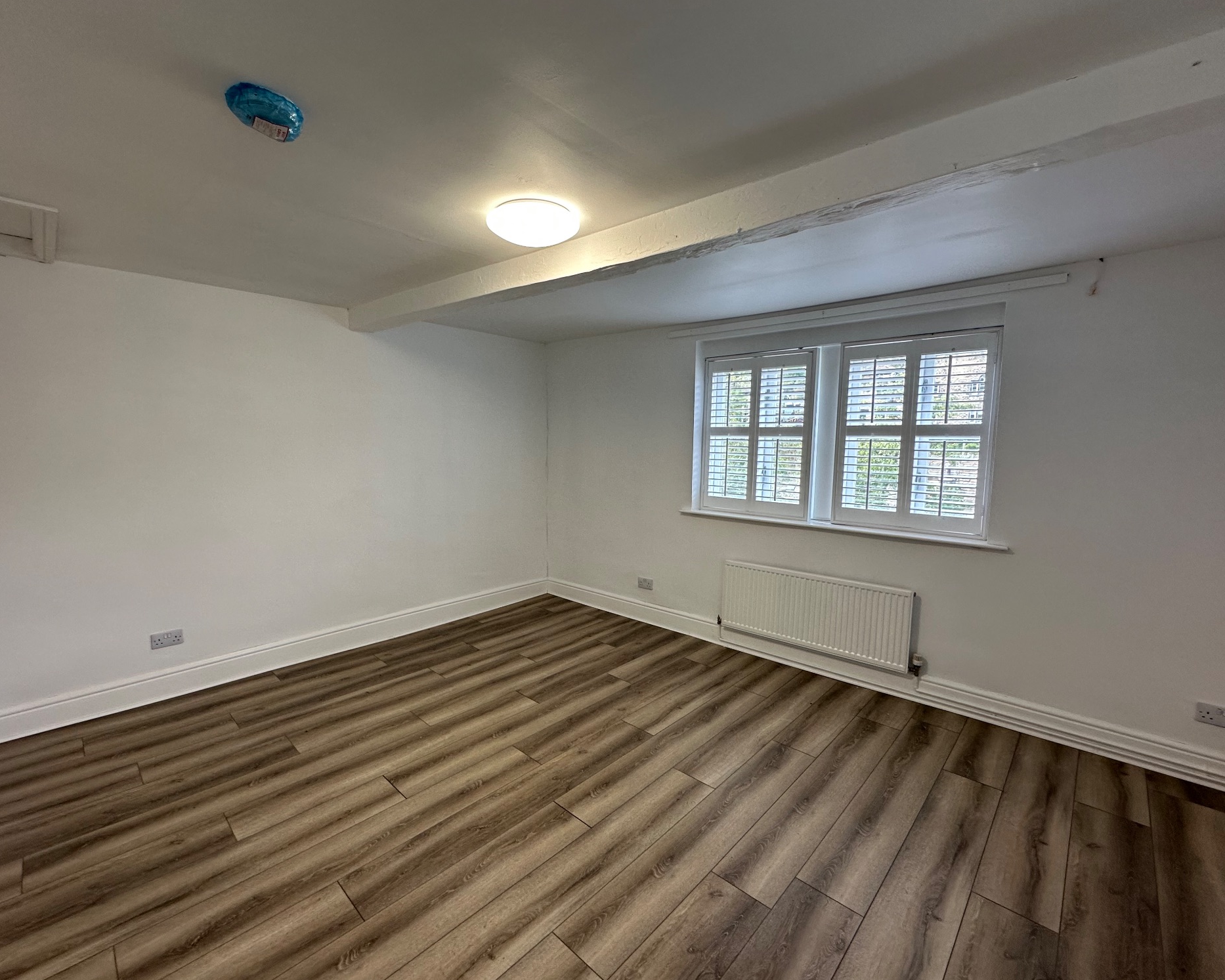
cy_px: 492
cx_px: 574
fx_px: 544
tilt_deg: -6.2
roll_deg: +0.4
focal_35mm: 15
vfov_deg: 84.0
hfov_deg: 96.7
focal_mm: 2.22
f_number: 2.2
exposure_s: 1/100
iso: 125
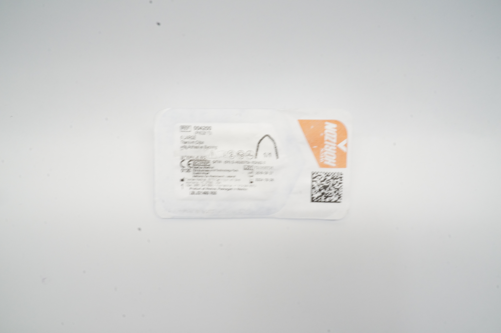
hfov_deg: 67.4
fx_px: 375
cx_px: 250
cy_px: 166
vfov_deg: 47.8
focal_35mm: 27
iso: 800
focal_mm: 18
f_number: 22
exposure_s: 1/6
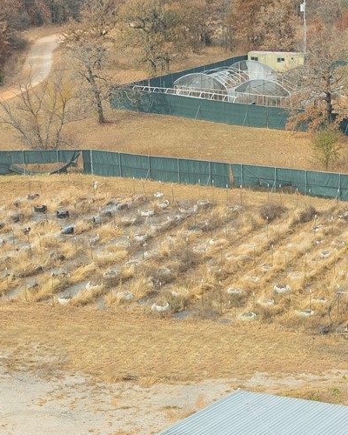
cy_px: 542
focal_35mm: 90
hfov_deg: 17.0
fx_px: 1159
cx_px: 255
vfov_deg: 19.8
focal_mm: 12.29
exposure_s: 1/160
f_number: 7.1
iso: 100
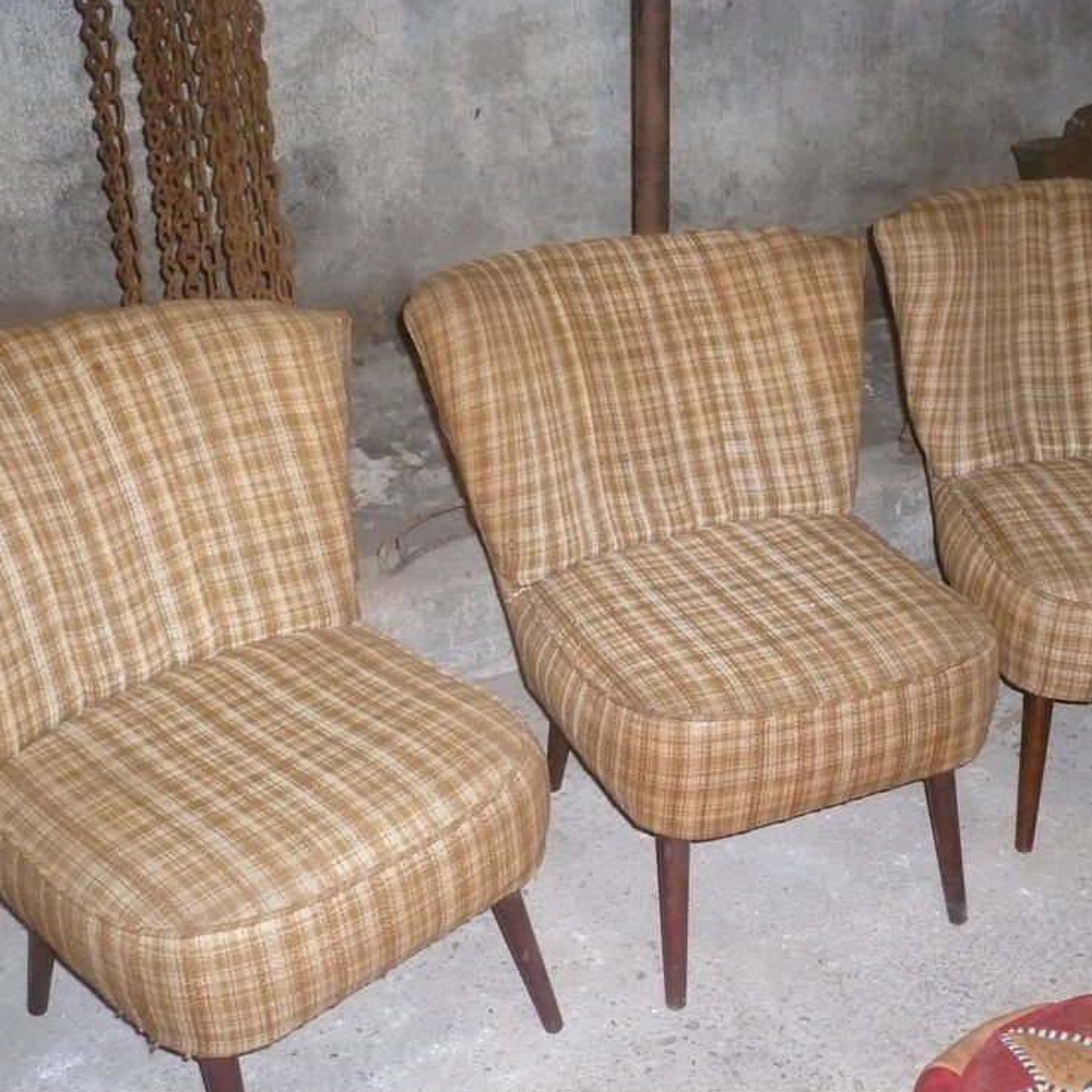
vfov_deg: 40.0
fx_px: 1499
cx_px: 622
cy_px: 542
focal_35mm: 42
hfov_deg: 39.9
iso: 400
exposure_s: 1/30
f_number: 2.8
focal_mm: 5.8
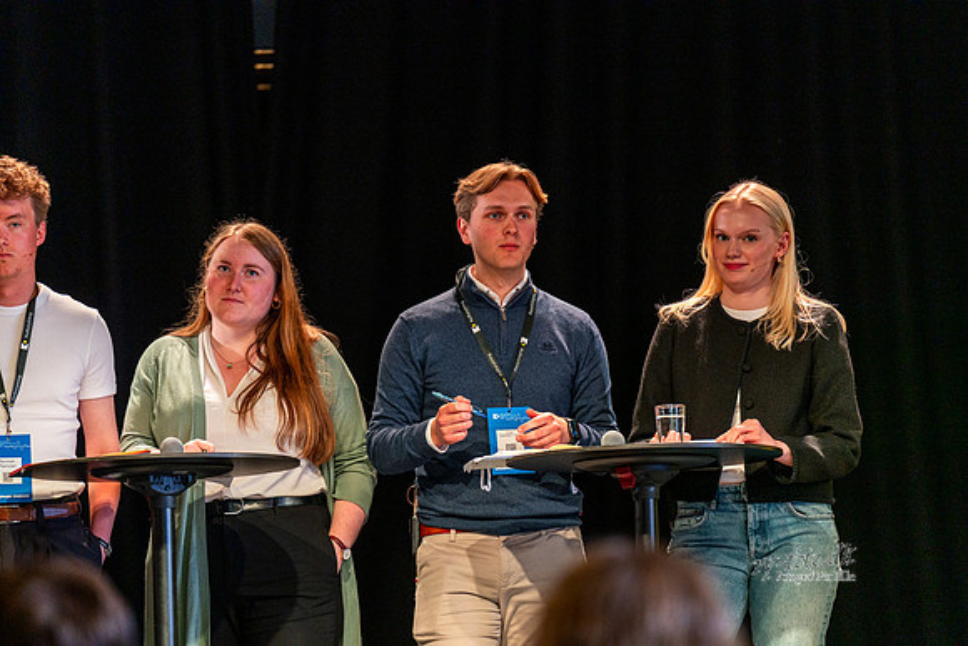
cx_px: 484
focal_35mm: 200
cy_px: 323
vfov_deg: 6.9
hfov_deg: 10.3
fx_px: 5379
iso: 2000
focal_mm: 200
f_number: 3.2
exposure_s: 1/200
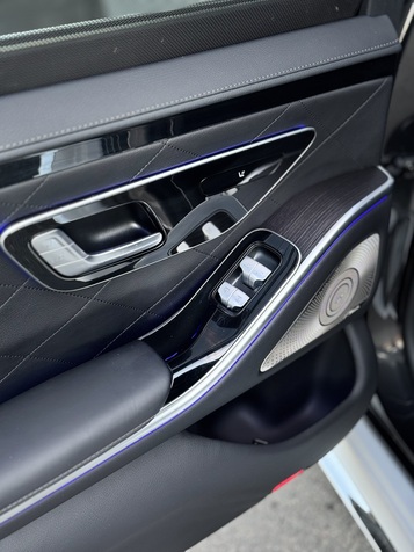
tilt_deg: -30.9
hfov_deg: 30.3
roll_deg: +4.3
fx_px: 765
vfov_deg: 39.7
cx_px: 207
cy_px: 276
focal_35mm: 48
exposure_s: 1/60
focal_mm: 6.76
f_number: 1.78
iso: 160
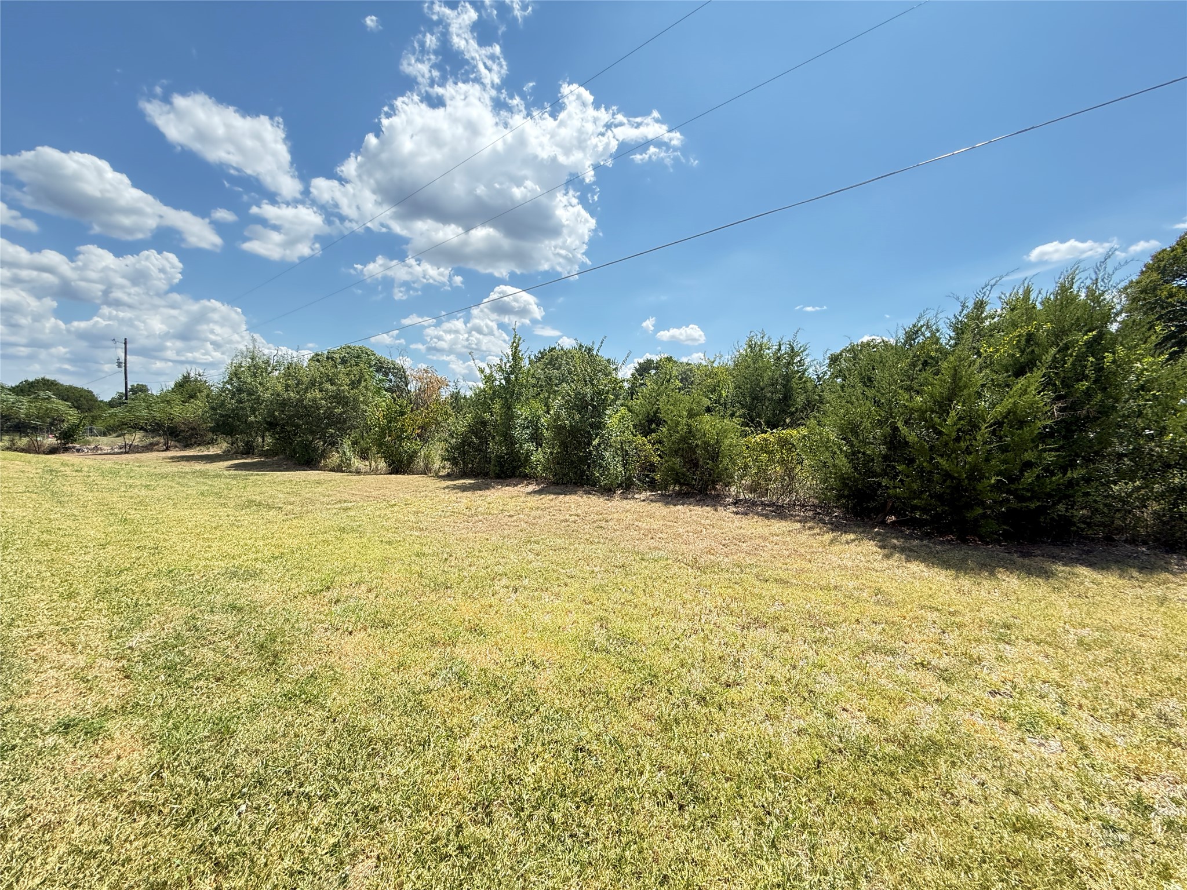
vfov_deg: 85.7
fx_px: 480
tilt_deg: -1.3
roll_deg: -2.4
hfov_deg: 102.1
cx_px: 594
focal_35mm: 14
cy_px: 445
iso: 64
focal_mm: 2.22
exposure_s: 1/651
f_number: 2.2
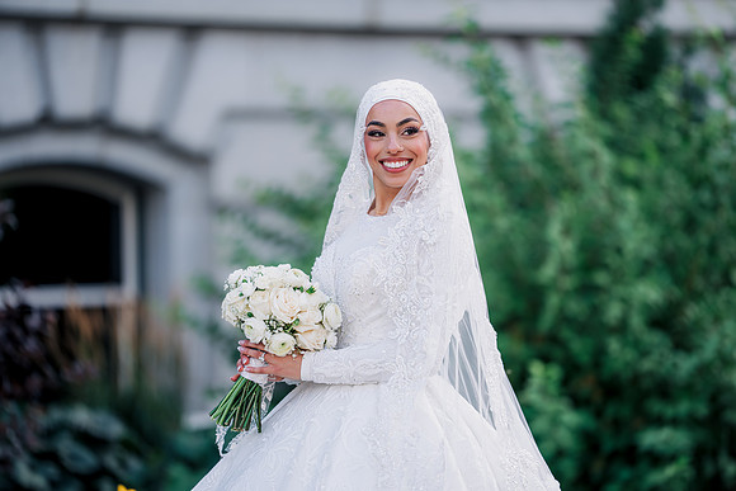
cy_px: 246
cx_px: 368
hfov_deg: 13.7
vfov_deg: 9.2
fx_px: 3067
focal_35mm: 150
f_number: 2
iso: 100
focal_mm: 150
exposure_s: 1/640
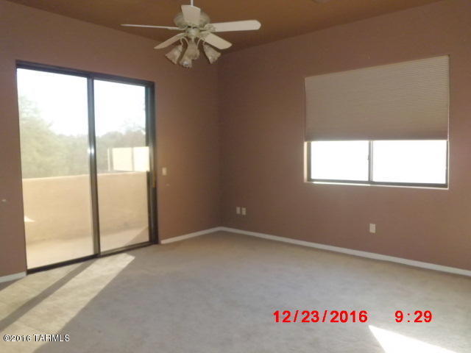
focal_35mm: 26
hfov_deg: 67.3
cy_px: 176
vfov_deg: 53.1
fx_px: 354
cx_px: 236
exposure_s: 1/100
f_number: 2.8
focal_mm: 4.7
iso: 200
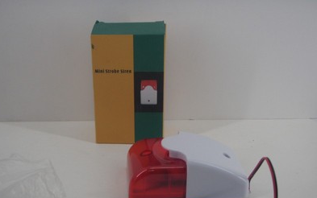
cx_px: 157
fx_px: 475
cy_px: 120
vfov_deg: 23.5
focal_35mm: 55
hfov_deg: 36.9
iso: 100
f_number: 4
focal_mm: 9.13
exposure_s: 1/40
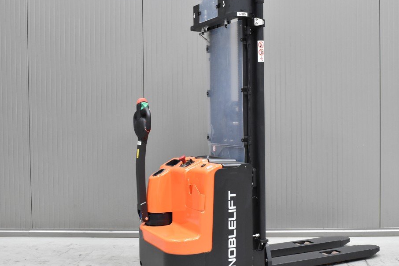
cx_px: 233
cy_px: 135
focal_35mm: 50
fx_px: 550
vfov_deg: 27.2
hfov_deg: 39.7
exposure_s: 1/20
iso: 1250
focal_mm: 25
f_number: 6.3
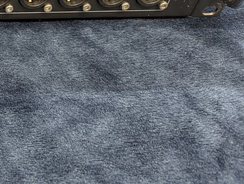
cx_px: -170
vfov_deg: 17.7
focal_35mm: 83
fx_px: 586
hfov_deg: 19.1
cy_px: 52
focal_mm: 6.81
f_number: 1.85
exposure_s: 1/33.3
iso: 832
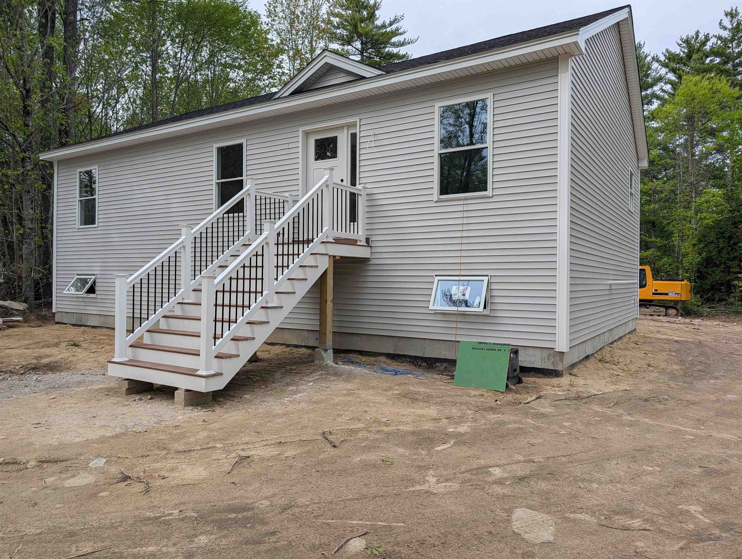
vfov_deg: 56.9
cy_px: 280
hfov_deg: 71.5
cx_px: 371
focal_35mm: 24
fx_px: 515
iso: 19
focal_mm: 6.9
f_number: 1.68
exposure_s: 1/652
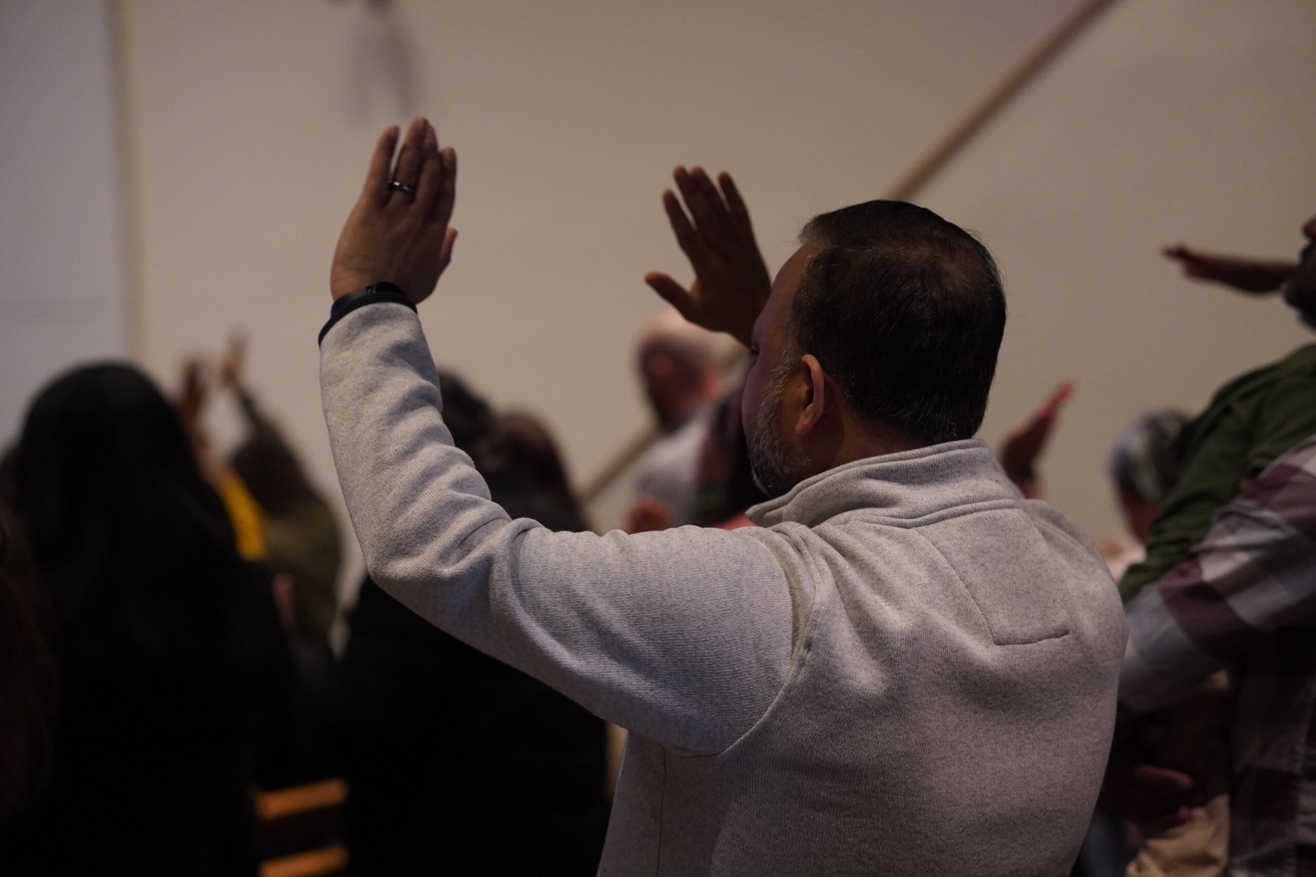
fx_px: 3071
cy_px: 438
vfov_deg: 16.3
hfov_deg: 24.2
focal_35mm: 84
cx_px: 658
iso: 1600
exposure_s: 1/160
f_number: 2
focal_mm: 56
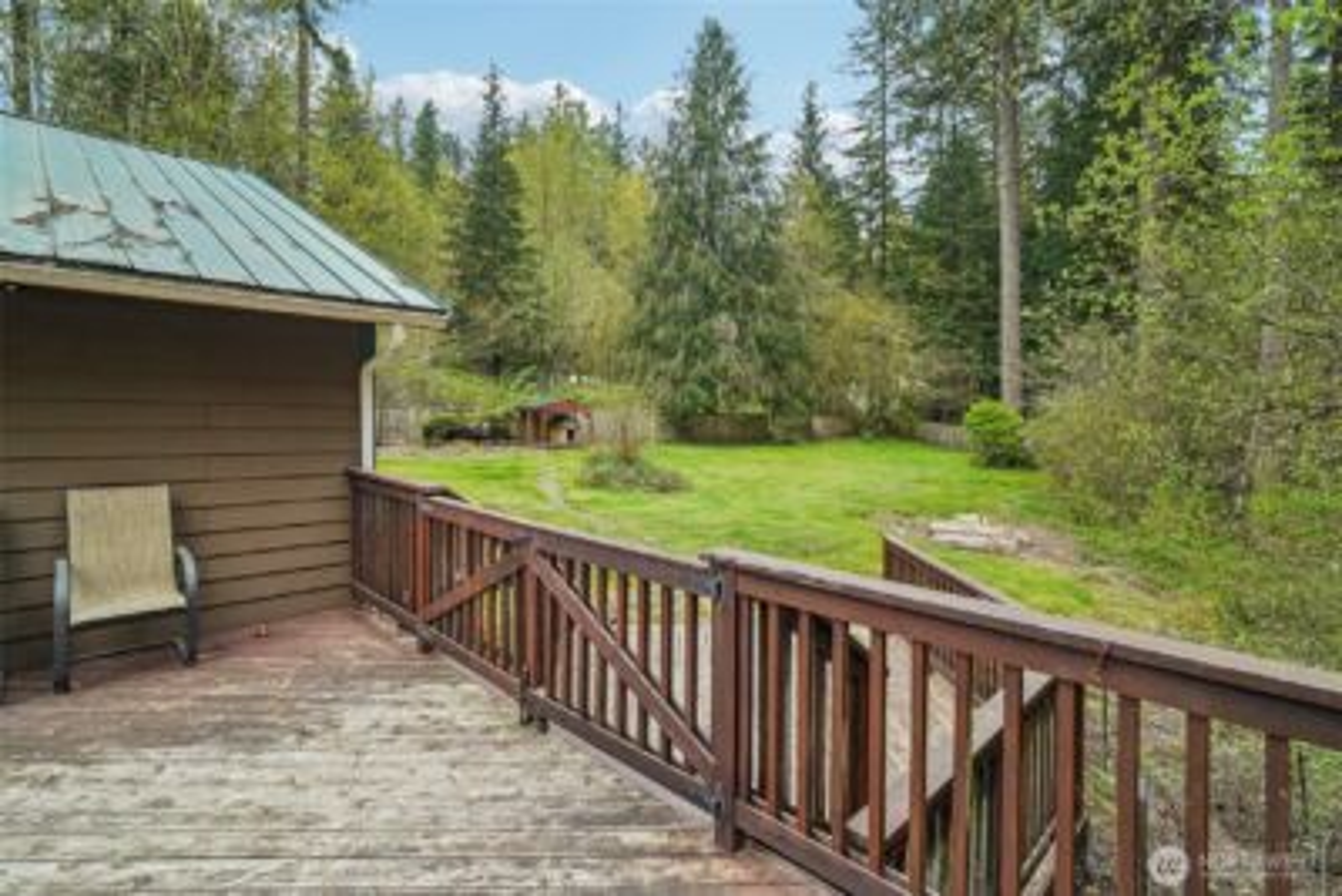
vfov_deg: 73.8
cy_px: 448
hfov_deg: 96.7
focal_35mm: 16
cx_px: 671
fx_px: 597
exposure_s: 1/320
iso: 1600
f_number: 8
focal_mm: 16
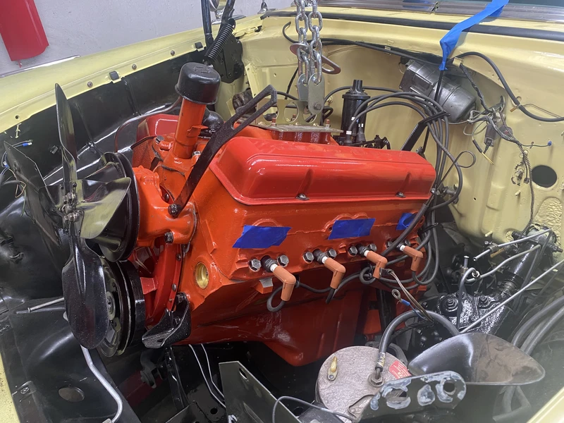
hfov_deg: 67.3
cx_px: 282
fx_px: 424
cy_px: 212
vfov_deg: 53.1
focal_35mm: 26
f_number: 1.8
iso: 200
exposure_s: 1/60
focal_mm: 4.25
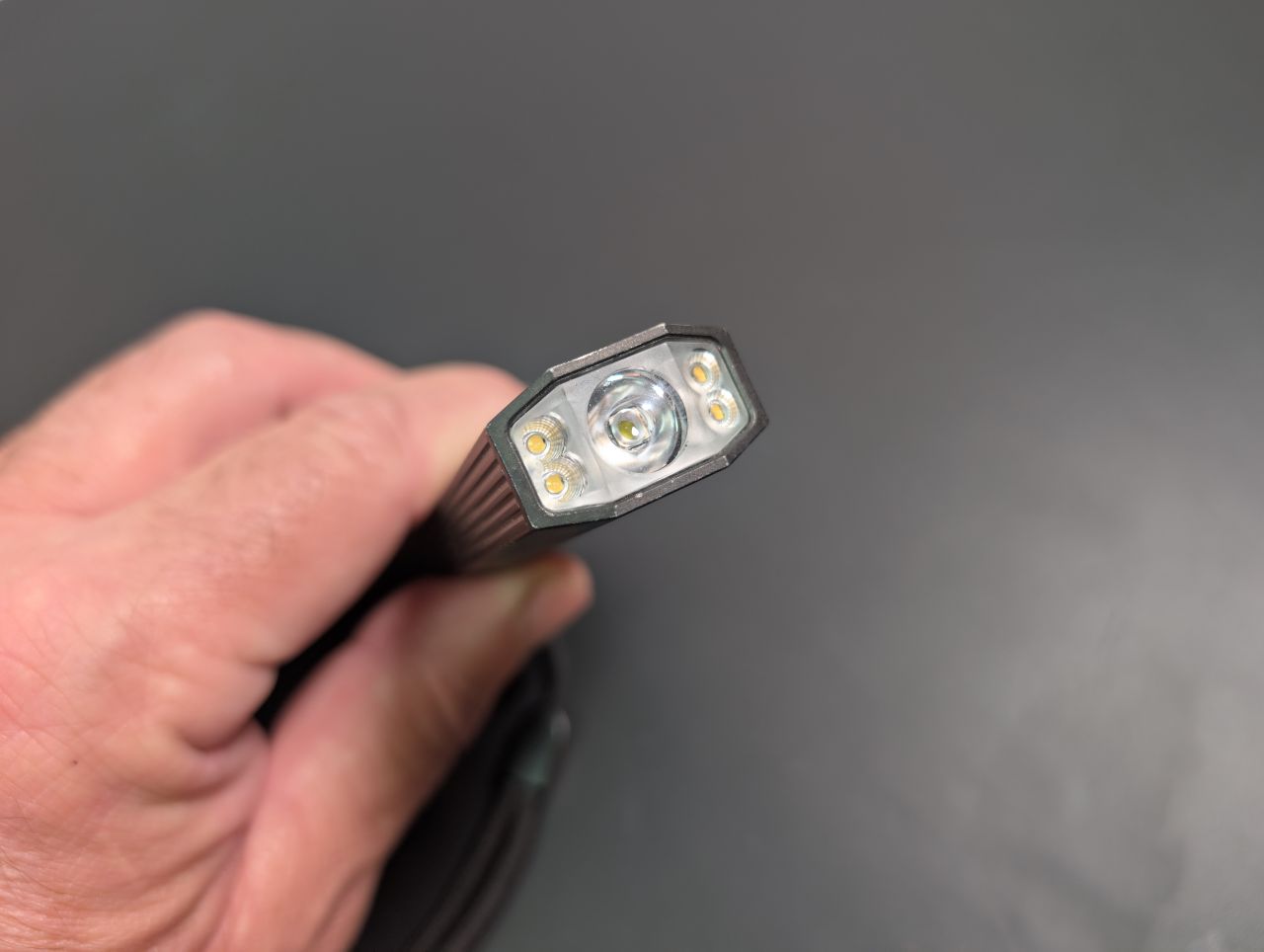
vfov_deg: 56.9
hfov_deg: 71.5
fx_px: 878
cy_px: 476
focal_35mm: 24
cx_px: 632
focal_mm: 6.9
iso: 90
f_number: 1.68
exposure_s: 1/61
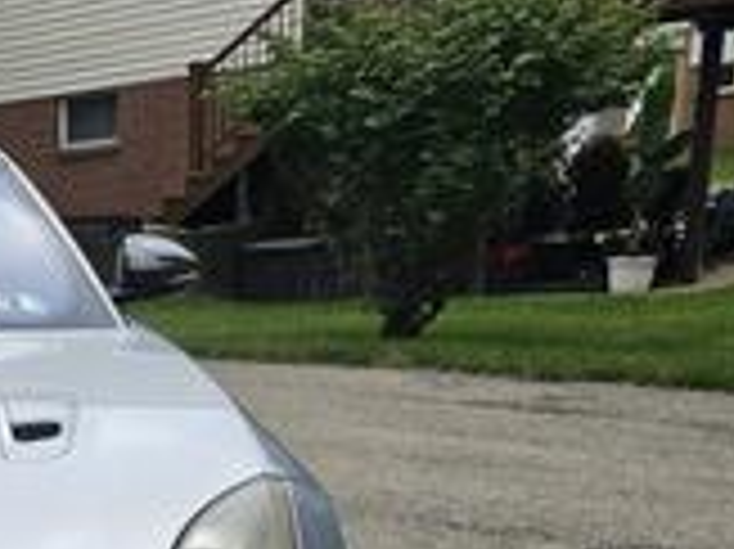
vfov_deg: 19.0
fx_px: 1504
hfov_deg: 22.8
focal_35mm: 71
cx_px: -338
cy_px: 734
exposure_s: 1/492
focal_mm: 6.3
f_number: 1.7
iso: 10
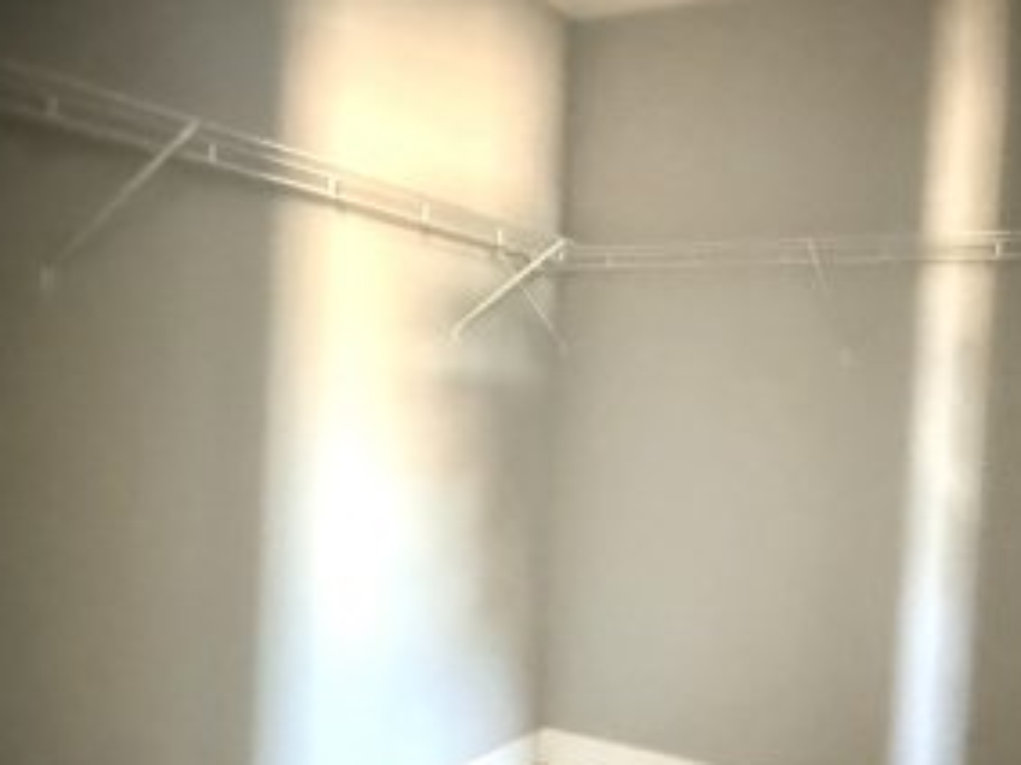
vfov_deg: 42.8
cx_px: 713
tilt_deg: -2.2
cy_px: 440
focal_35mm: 33
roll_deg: -4.2
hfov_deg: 53.8
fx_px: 973
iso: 1600
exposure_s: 1/40
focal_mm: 2.22
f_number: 2.2
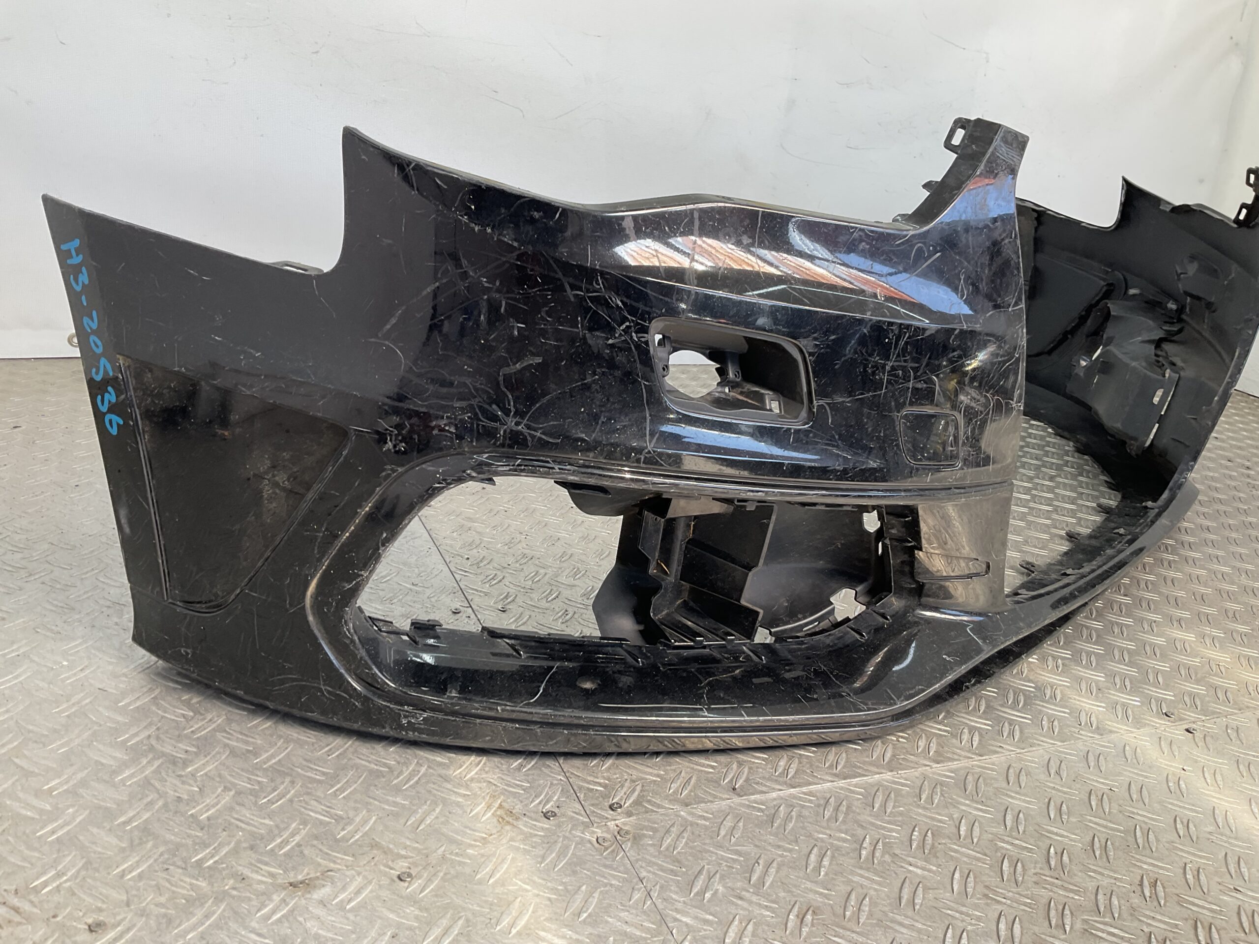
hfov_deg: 61.7
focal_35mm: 29
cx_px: 630
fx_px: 1055
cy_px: 472
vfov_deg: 48.2
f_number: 1.8
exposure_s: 1/108
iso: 16
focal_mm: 3
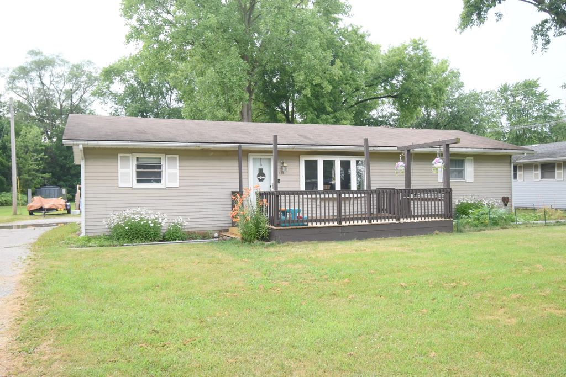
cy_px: 188
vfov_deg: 43.6
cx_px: 283
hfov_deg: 61.9
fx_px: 472
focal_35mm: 30
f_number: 5.6
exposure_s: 1/250
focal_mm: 20
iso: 640
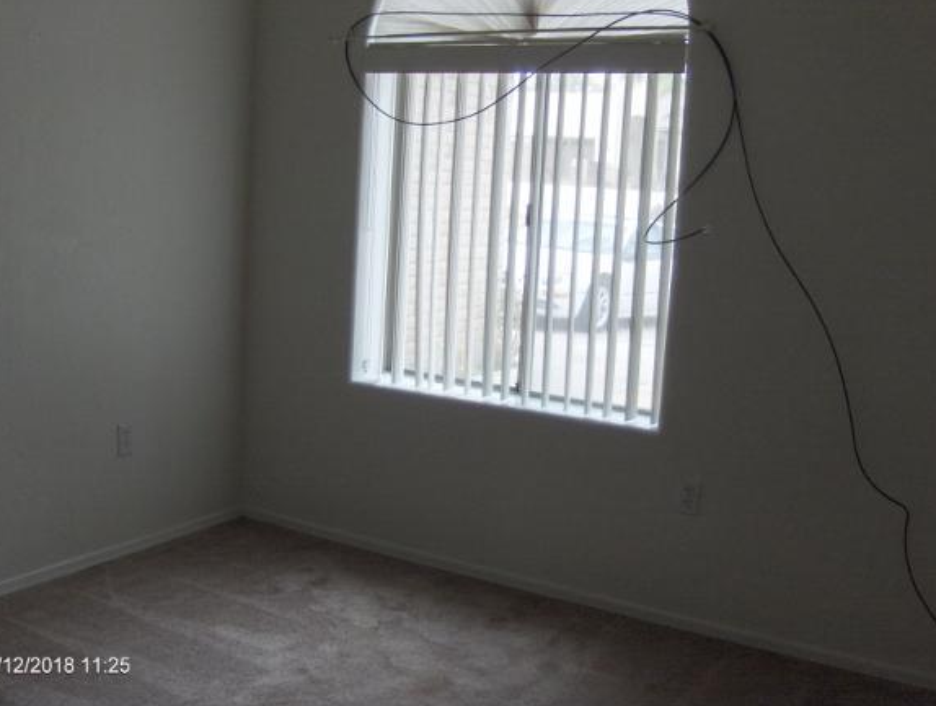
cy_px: 359
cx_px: 432
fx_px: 1057
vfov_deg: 36.9
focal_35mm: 39
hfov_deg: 47.7
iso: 200
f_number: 2.8
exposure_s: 1/133
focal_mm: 7.5
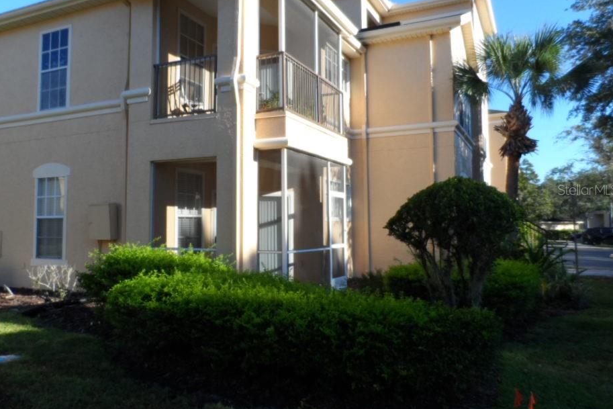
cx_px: 277
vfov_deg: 46.4
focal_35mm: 28
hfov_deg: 65.3
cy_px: 189
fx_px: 477
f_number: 3.2
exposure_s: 1/350
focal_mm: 4
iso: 80
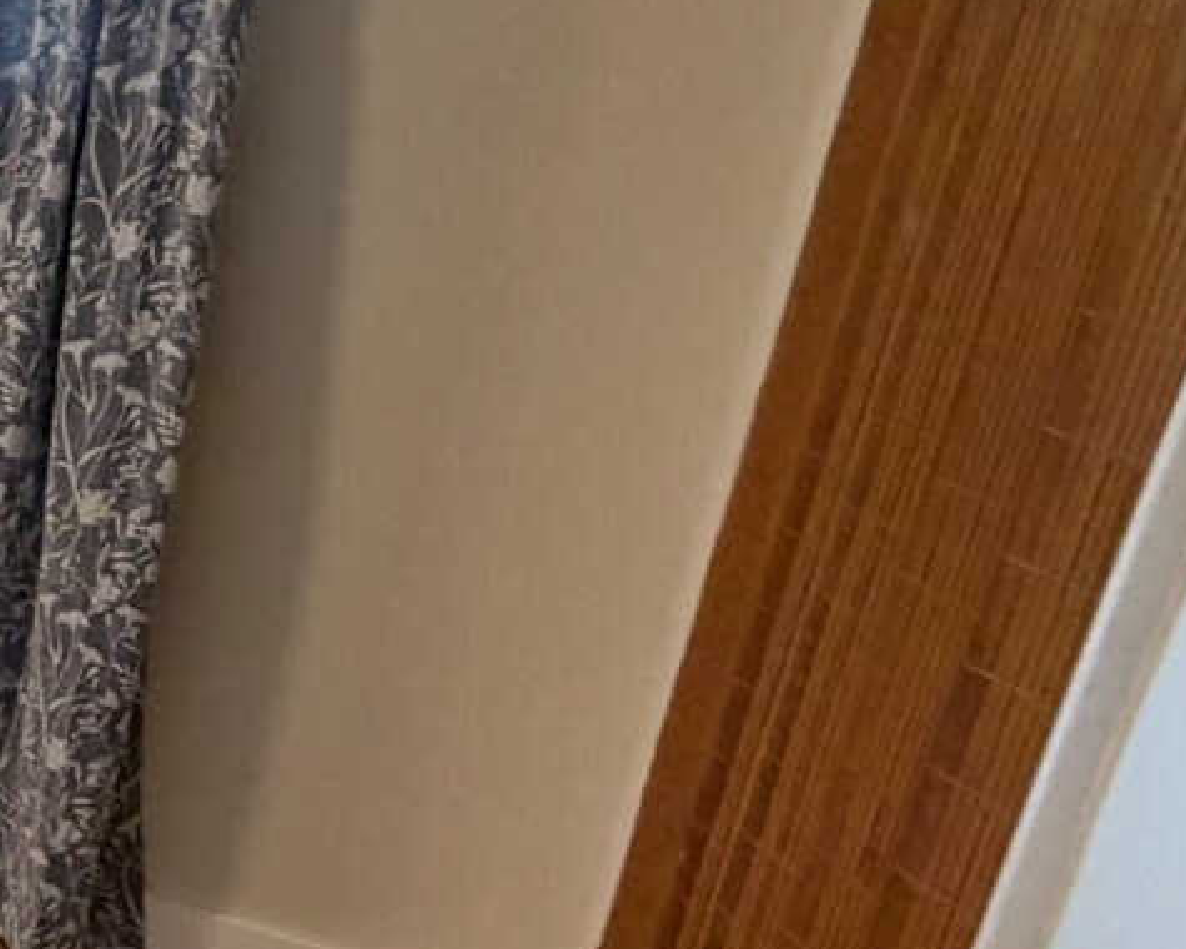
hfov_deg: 24.5
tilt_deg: -16.2
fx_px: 1615
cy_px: 367
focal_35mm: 46
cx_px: -799
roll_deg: +0.9
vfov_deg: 32.6
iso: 250
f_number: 2.2
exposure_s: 1/60
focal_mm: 2.22
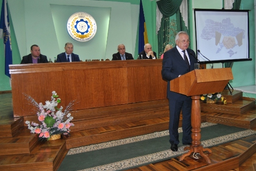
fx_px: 235
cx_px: 150
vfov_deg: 39.9
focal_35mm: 33
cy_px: 73
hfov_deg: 56.9
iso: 200
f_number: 3.5
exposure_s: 1/60
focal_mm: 18
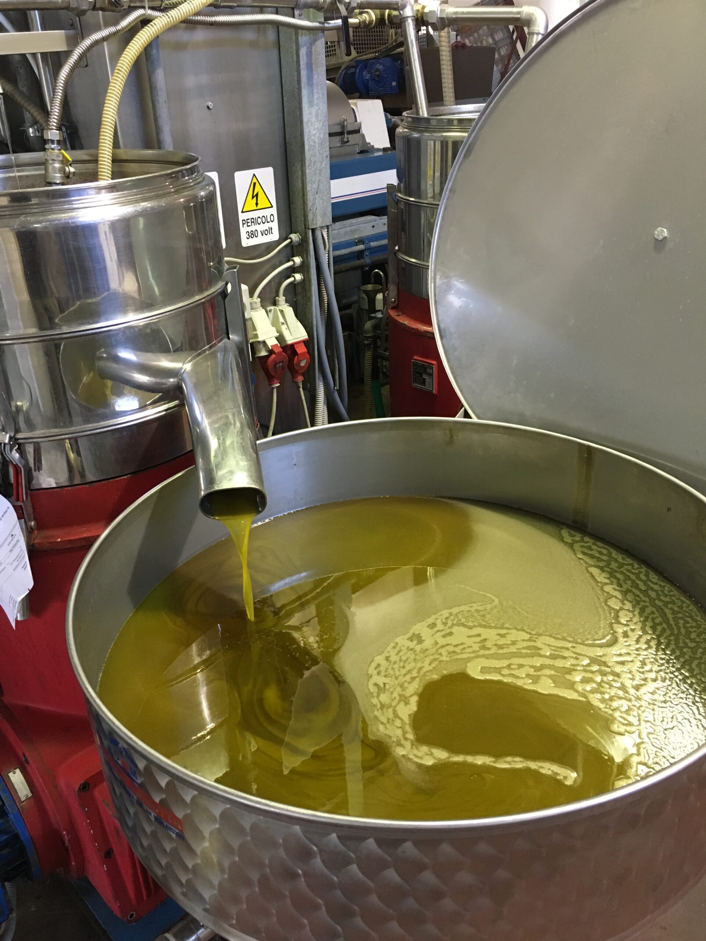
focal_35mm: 29
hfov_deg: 48.2
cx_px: 353
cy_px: 470
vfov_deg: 61.7
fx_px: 789
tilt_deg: -26.8
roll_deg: +1.8
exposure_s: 1/33
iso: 200
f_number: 2.2
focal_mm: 4.15
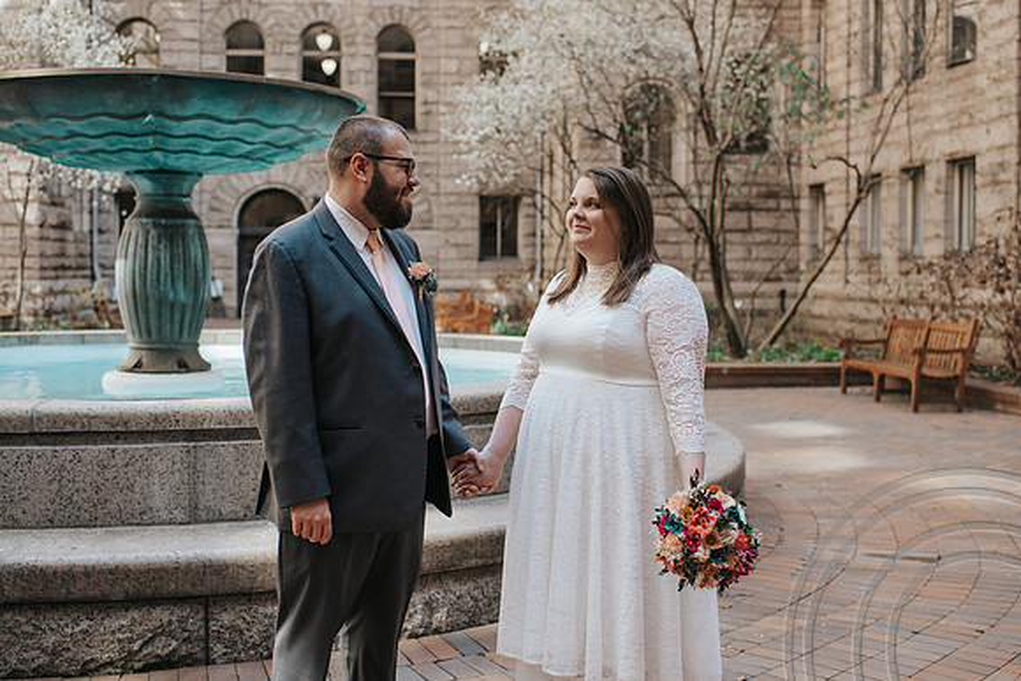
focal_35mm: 45
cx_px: 541
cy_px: 323
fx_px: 1273
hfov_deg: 43.7
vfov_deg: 30.0
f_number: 2.5
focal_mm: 35
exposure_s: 1/1000
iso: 560
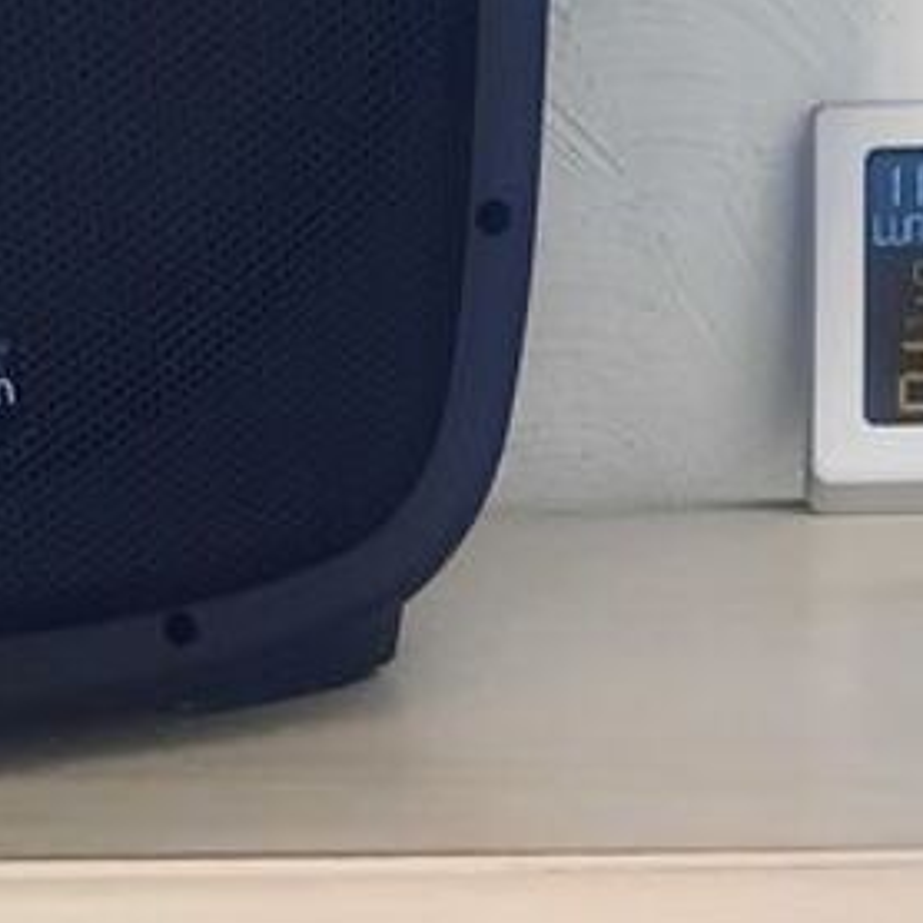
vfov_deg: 14.4
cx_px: 647
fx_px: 3198
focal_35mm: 106
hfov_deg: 16.4
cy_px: 1675
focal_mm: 4.6
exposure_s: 1/25
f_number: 2
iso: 400
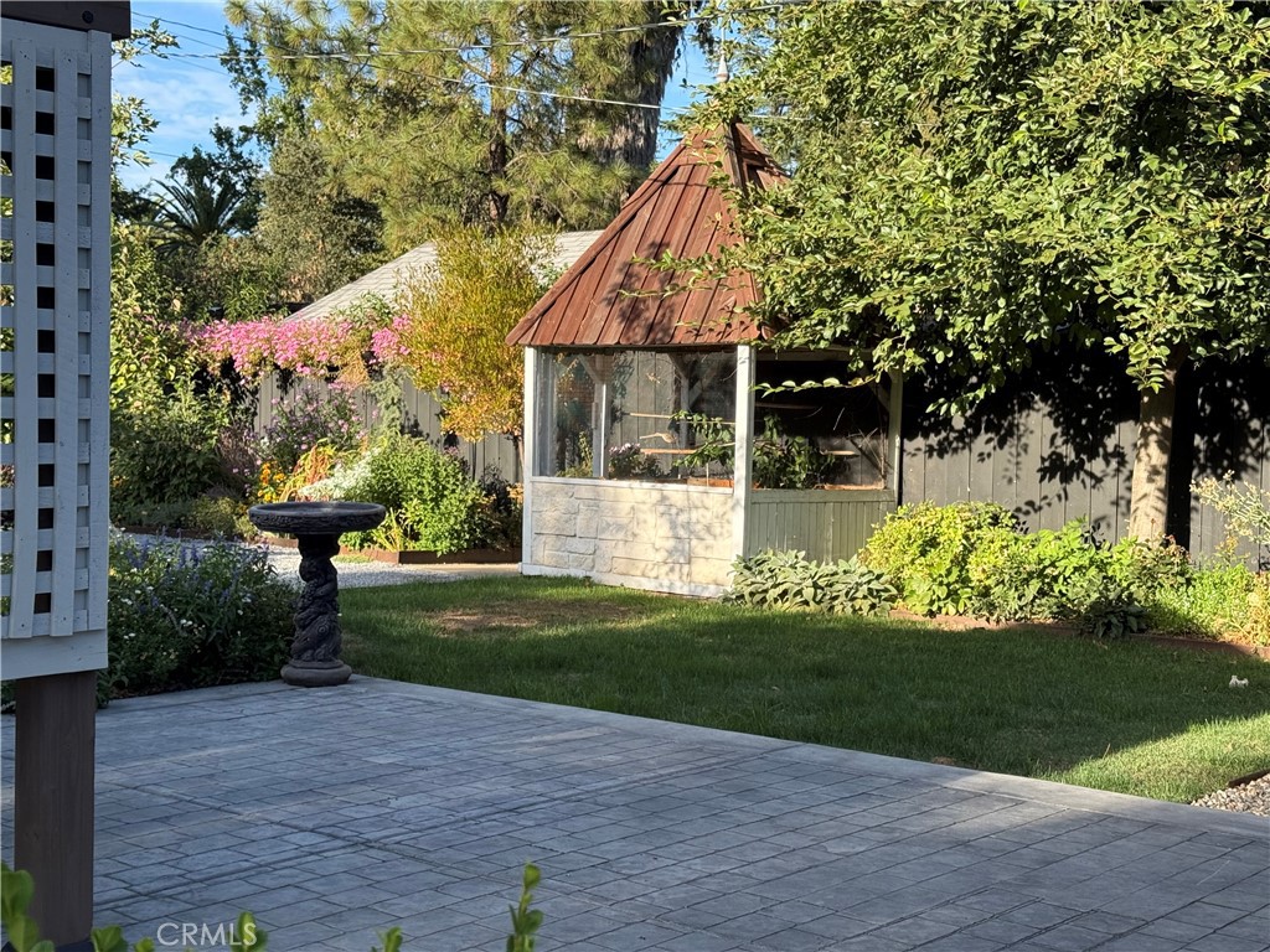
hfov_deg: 39.7
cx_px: 635
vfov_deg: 30.3
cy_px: 476
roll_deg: -0.5
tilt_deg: -2.6
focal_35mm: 48
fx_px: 1761
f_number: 1.78
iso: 64
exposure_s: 1/1222
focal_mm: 6.76
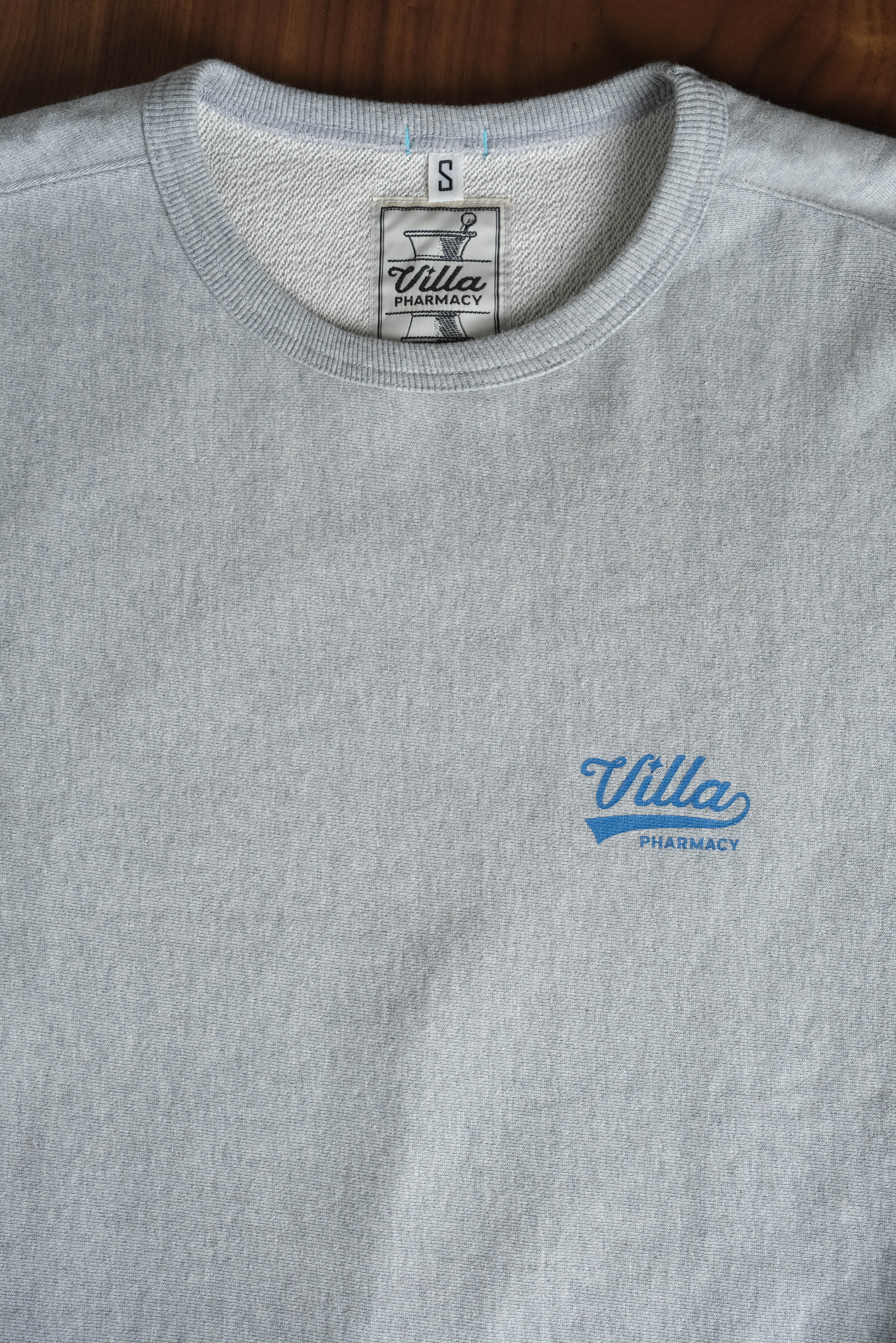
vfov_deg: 39.6
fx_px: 1865
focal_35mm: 50
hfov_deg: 27.0
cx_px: 448
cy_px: 672
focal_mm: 33
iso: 160
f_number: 5.6
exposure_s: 1/250
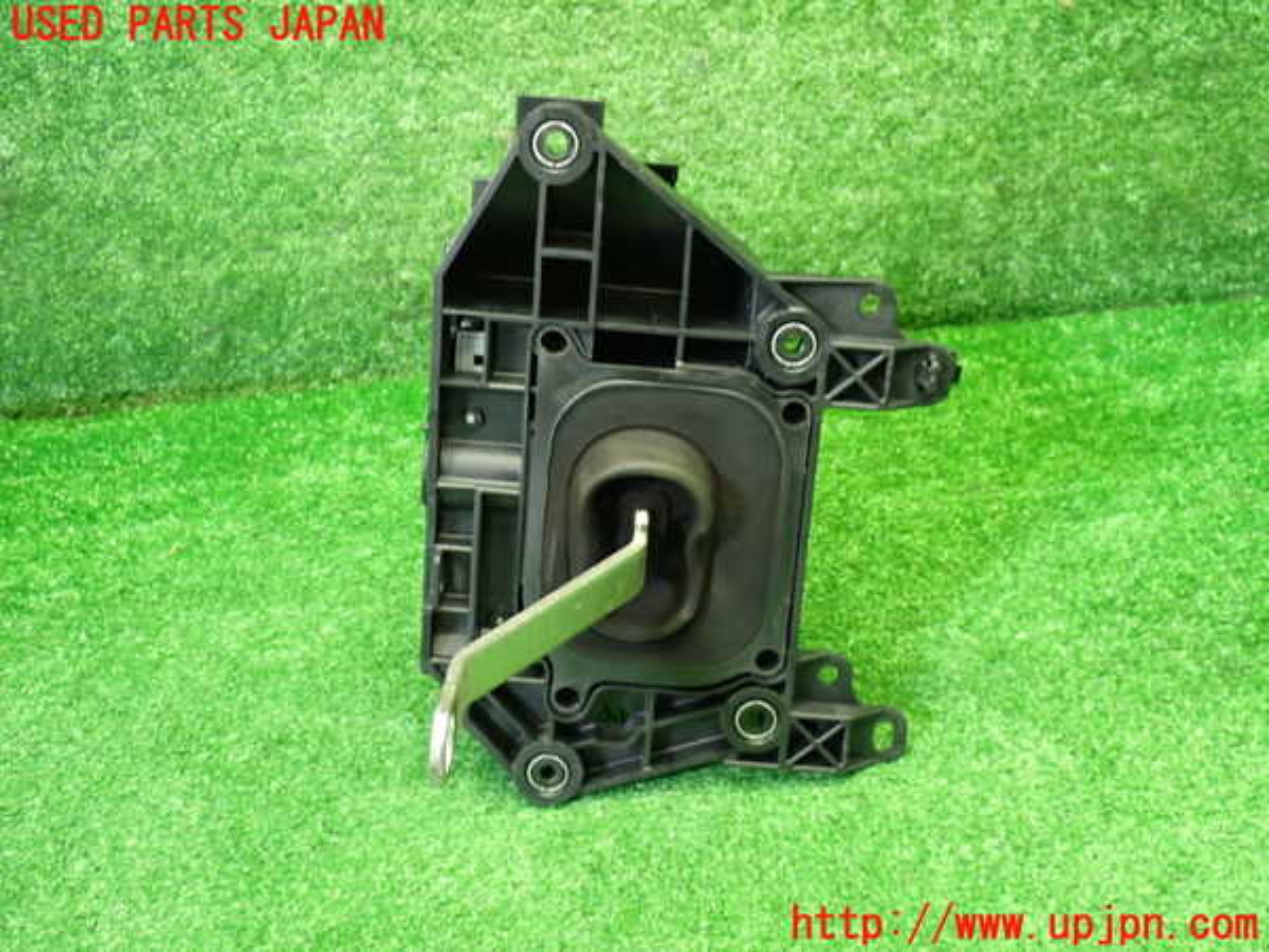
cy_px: 476
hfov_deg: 40.4
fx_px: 1723
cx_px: 634
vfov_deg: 30.9
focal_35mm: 47
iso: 800
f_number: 3.1
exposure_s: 1/30
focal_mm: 8.4
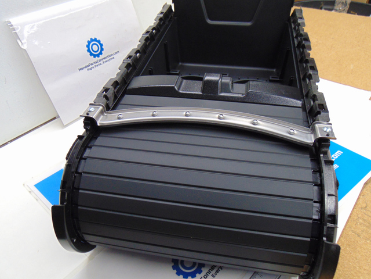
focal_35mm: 30
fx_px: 322
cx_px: 186
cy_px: 140
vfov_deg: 46.8
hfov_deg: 60.0
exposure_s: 1/30
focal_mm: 5.4
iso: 200
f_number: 3.1
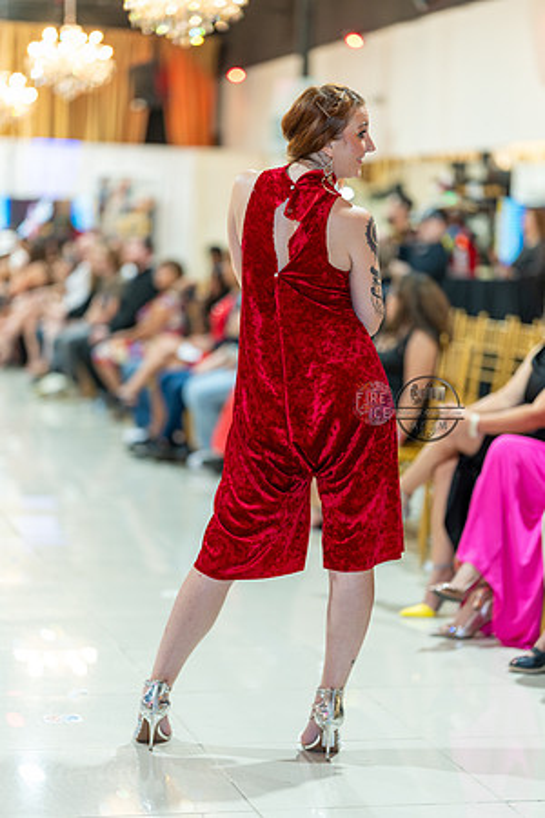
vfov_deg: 23.9
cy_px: 409
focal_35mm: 85
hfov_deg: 16.1
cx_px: 272
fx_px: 1930
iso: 400
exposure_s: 1/160
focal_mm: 85
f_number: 1.4
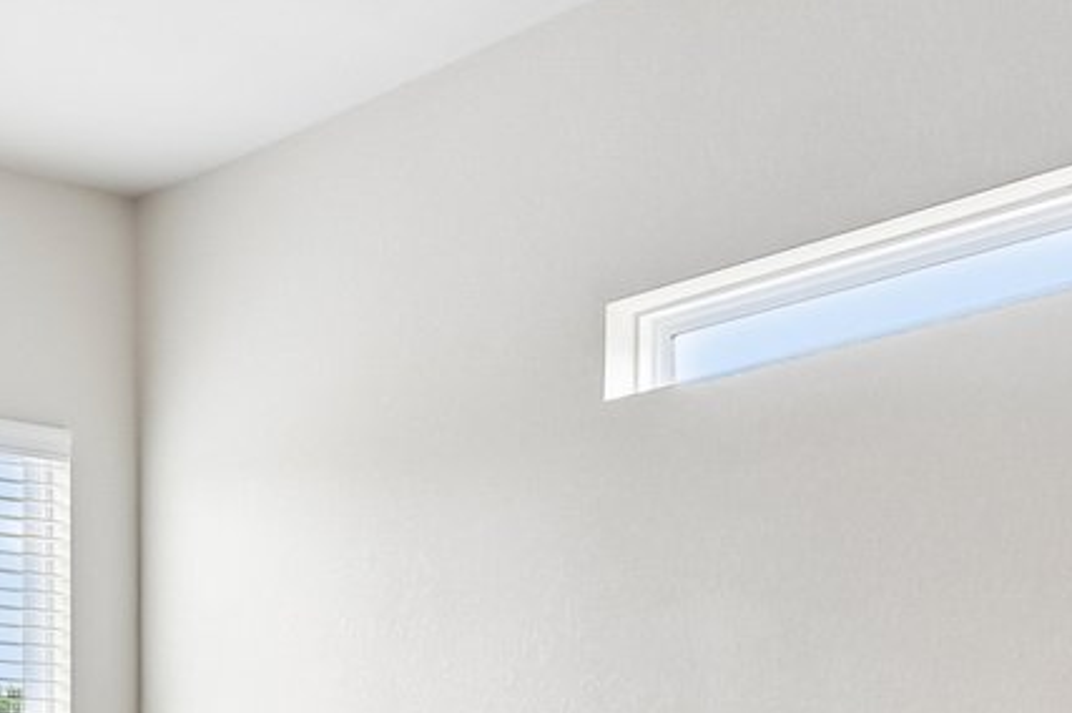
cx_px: 239
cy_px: 885
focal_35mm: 72
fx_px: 2142
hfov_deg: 27.6
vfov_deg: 17.9
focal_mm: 10
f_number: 8
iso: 400
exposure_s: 1/6
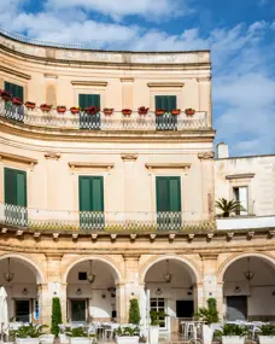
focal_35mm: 47
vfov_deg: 39.5
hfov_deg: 31.2
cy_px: 171
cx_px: 51
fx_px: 478
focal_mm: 29
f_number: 11
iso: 200
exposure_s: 1/350
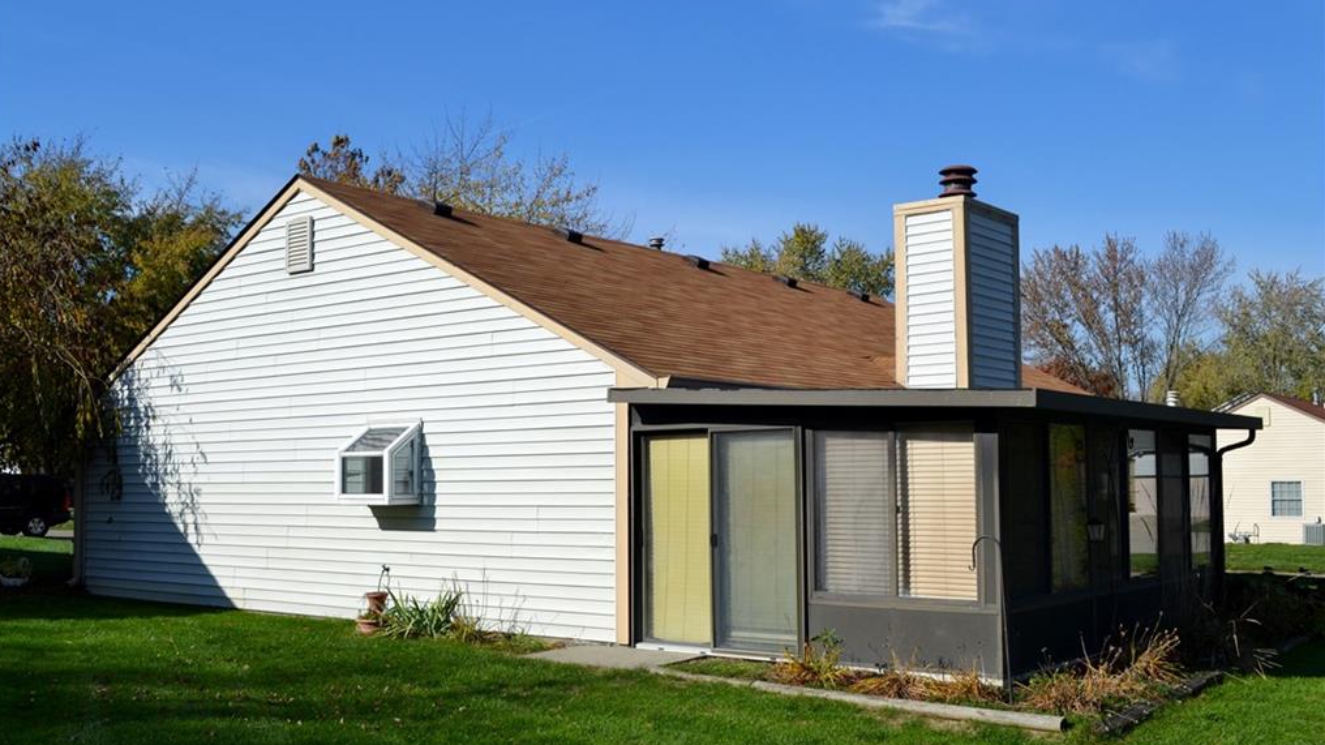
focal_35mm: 38
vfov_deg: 31.2
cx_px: 659
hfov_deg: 52.8
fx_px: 1335
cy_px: 393
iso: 100
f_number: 9
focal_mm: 24
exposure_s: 1/320
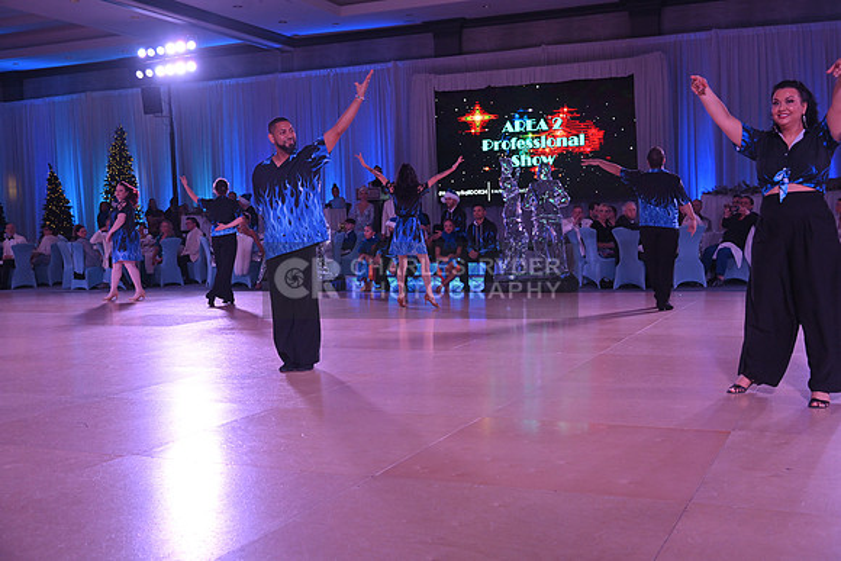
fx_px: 935
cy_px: 280
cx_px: 420
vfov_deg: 33.4
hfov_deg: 48.4
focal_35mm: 40
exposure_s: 1/400
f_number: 5
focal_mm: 40
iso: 1400
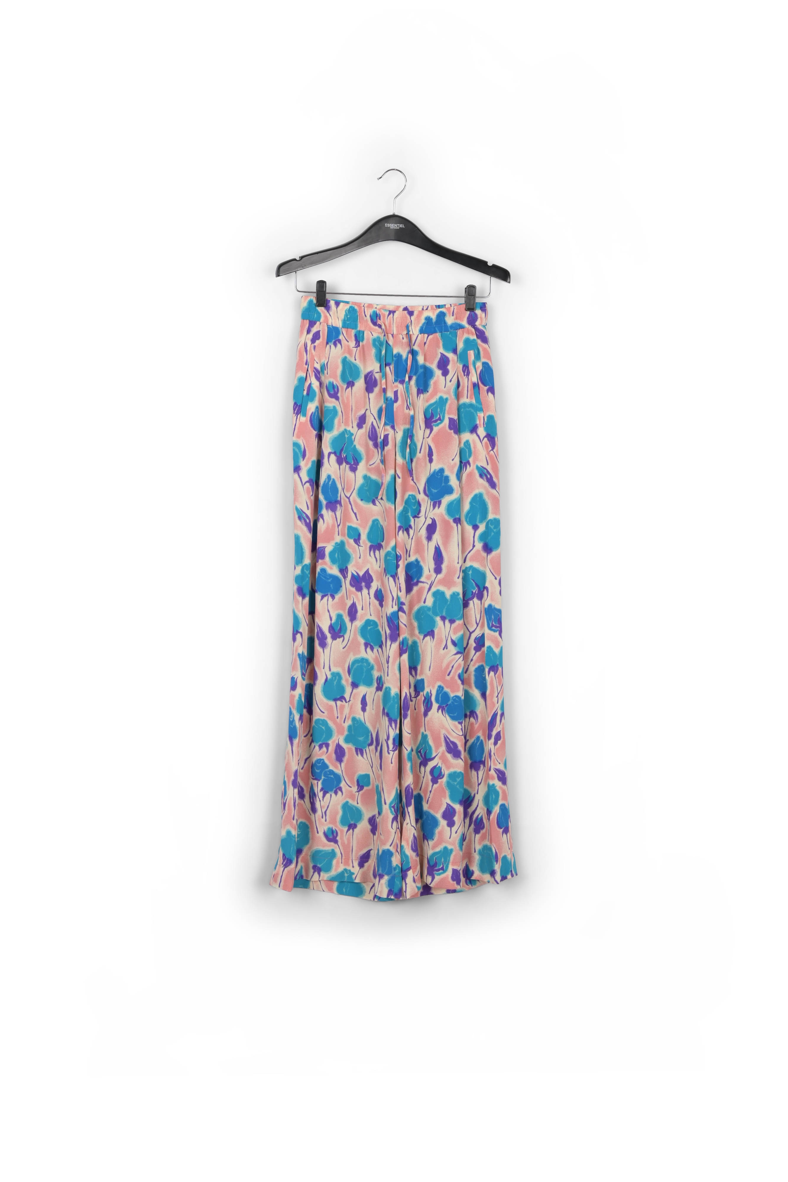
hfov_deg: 34.2
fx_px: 1281
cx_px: 394
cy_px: 591
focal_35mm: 39
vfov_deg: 49.6
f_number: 13
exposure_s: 1/200
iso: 100
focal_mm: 39
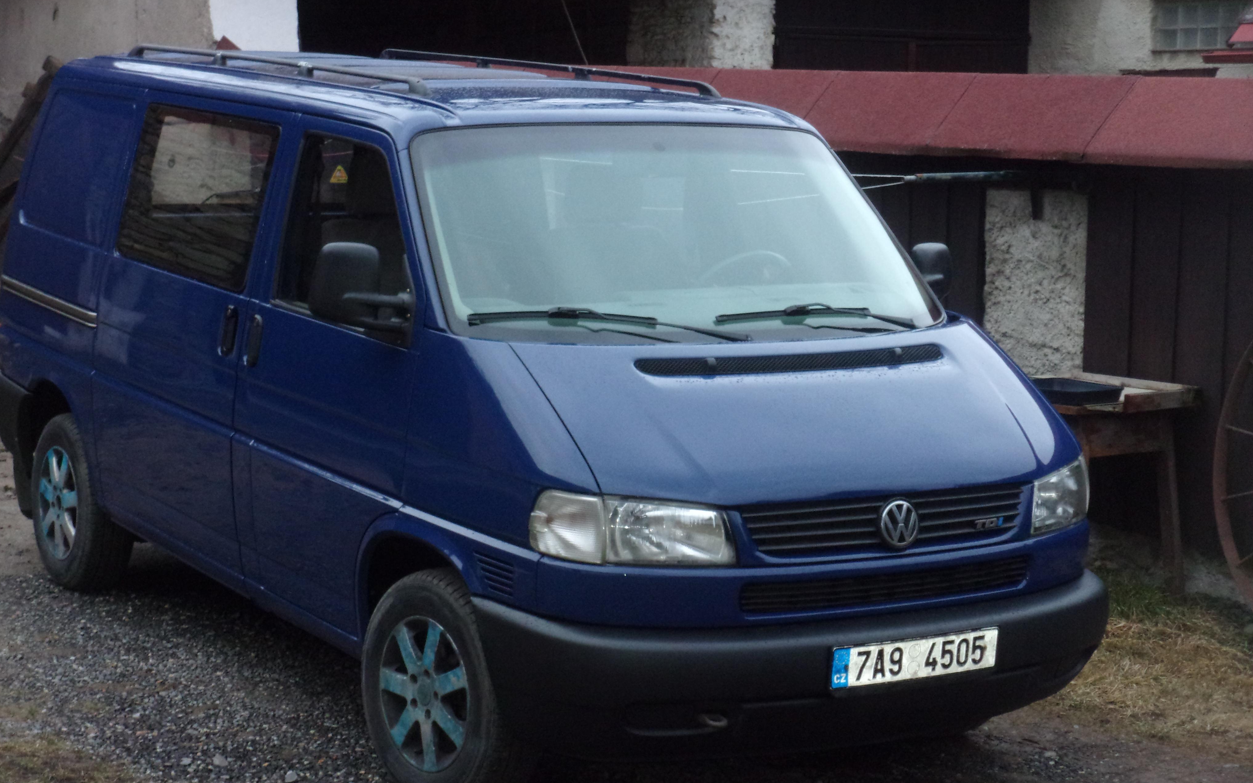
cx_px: 625
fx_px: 2834
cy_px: 403
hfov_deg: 24.9
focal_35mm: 83
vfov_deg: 15.7
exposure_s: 1/34
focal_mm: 14
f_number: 5.4
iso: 400
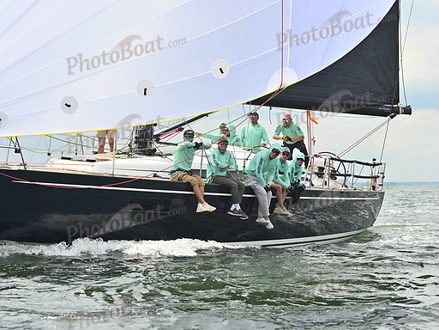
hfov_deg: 18.0
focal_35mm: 109
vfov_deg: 13.6
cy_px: 165
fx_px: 1382
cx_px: 232
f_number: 7.1
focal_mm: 100
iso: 320
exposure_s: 1/1600
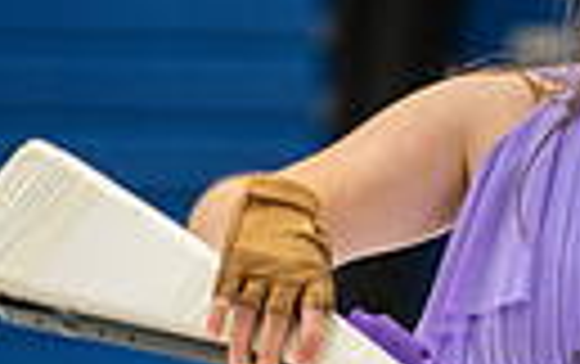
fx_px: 8721
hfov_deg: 3.8
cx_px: 665
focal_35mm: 551
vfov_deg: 2.4
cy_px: 355
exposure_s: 1/500
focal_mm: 155
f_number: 4
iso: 2800
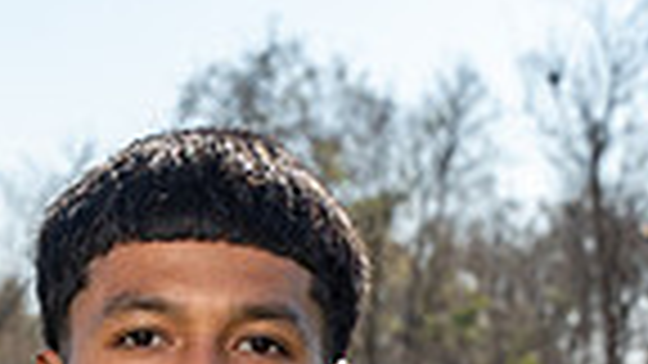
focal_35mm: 229
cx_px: 166
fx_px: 3935
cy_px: 894
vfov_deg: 5.1
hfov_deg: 9.4
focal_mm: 70
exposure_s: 1/200
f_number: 9
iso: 100
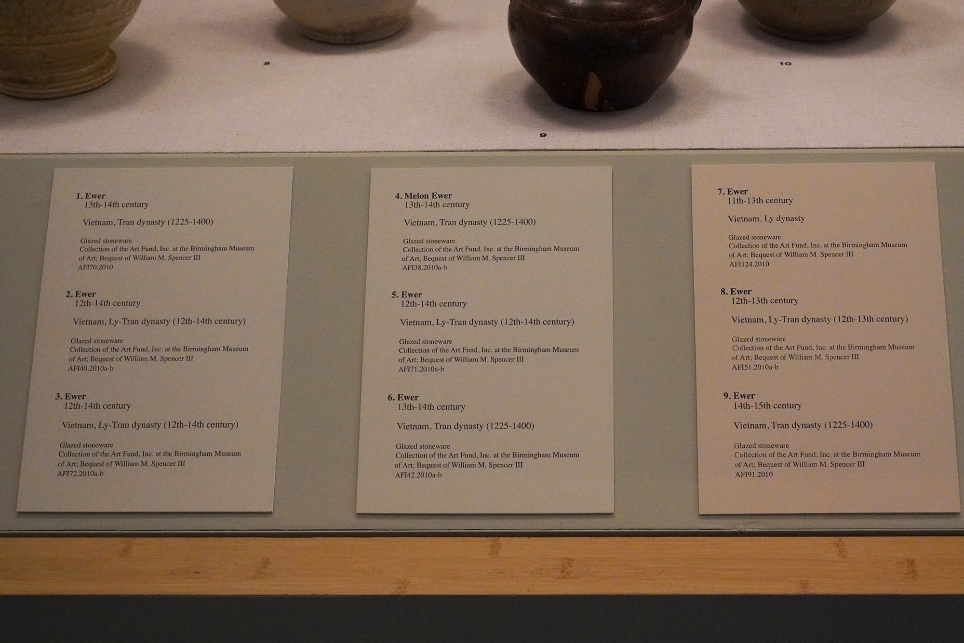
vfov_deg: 34.2
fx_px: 1044
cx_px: 482
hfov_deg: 49.5
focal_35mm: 39
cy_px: 322
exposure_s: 1/100
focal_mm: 39
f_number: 5.6
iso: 8000
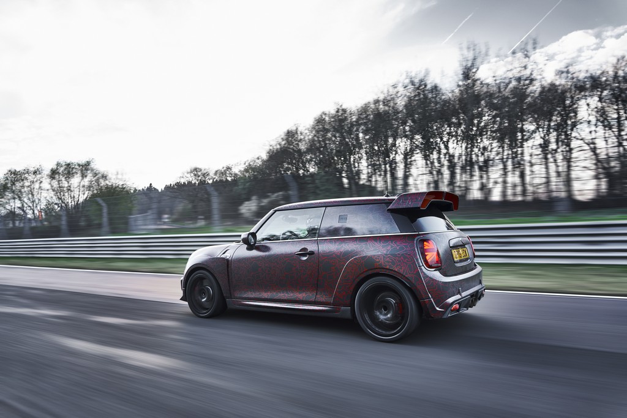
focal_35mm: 24
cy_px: 209
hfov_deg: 73.7
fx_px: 418
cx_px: 314
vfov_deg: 53.1
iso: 400
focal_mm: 24
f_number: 4.5
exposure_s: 1/50
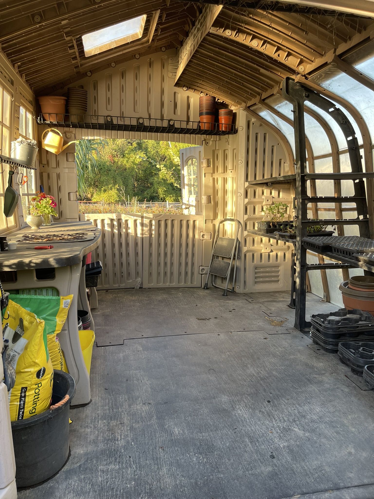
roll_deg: -2.2
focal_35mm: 25
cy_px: 250
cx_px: 187
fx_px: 360
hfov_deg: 54.9
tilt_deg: -10.8
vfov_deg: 69.4
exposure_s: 1/121
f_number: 1.6
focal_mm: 5.1
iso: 32
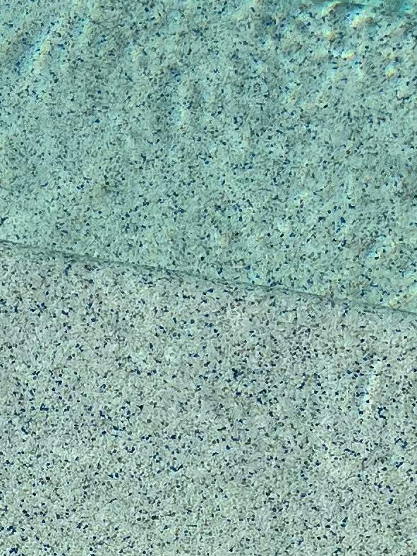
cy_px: 515
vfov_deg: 14.7
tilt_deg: -79.2
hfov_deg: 10.9
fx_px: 2136
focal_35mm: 133
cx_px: -146
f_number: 1.5
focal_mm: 5.7
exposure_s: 1/6579
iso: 50
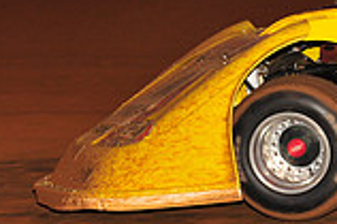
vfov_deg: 3.3
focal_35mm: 412
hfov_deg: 5.0
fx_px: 3853
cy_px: 41
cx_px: 574
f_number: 6.3
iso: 800
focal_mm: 112
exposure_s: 1/320
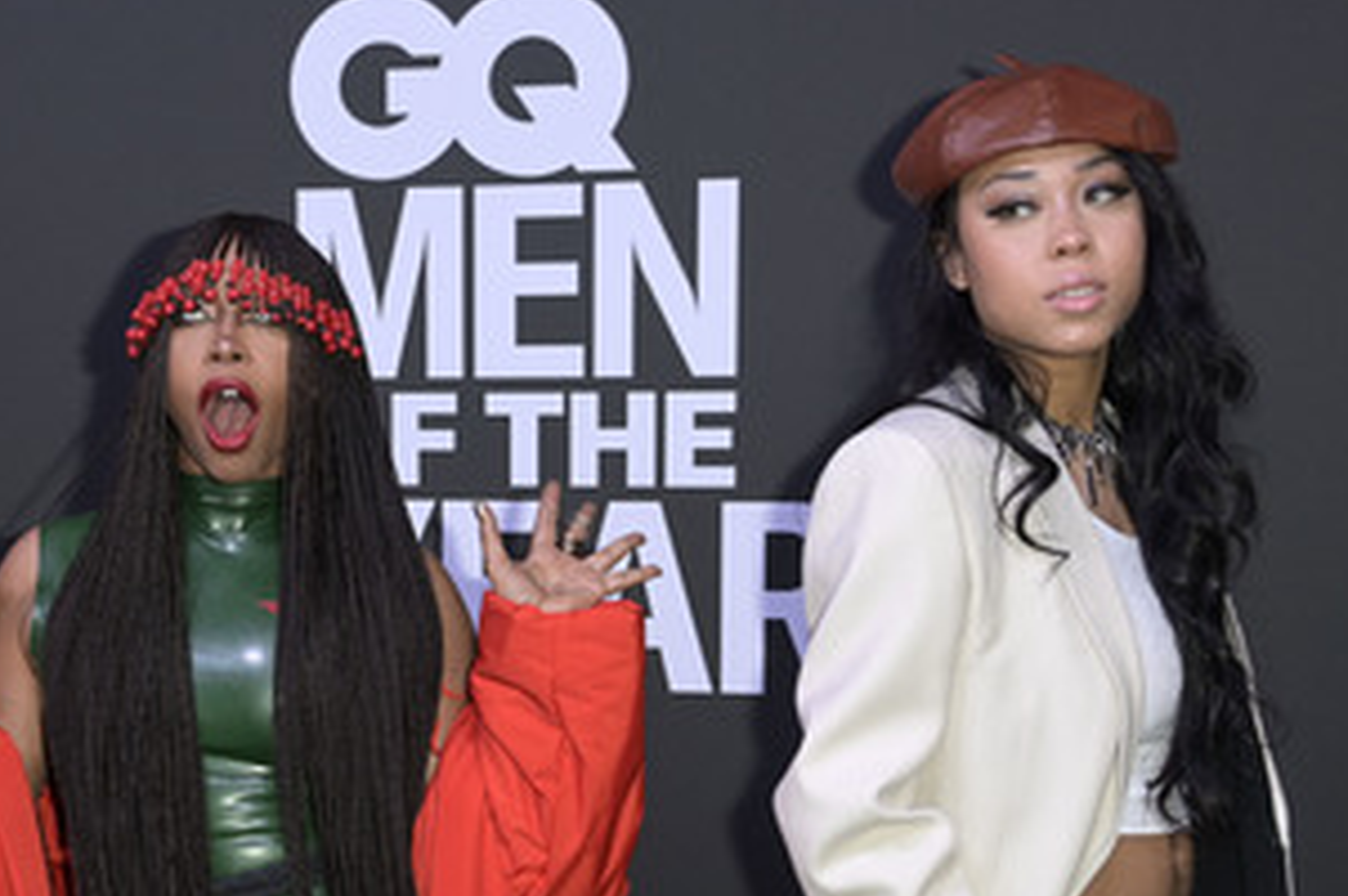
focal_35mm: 72
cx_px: 419
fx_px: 2693
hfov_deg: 27.9
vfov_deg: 18.8
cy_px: 645
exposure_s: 1/250
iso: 1000
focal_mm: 48
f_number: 5.6
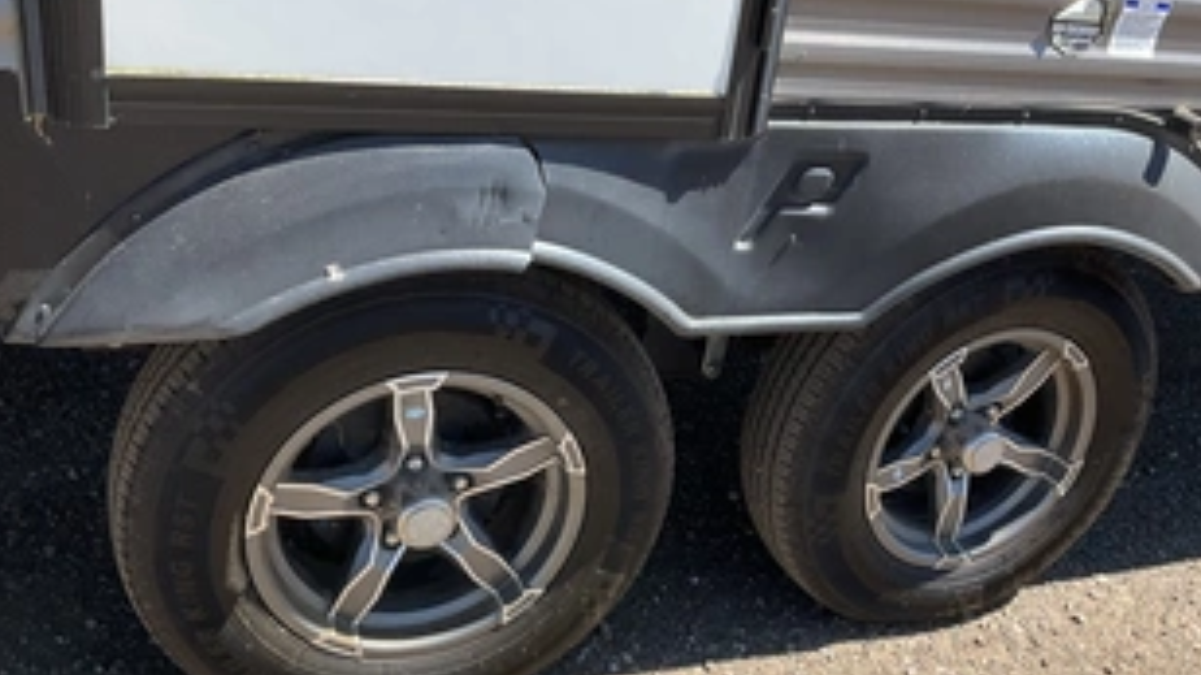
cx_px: 710
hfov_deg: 49.2
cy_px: 402
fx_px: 1305
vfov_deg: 28.9
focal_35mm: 41
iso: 25
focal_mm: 3
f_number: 1.8
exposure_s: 1/781
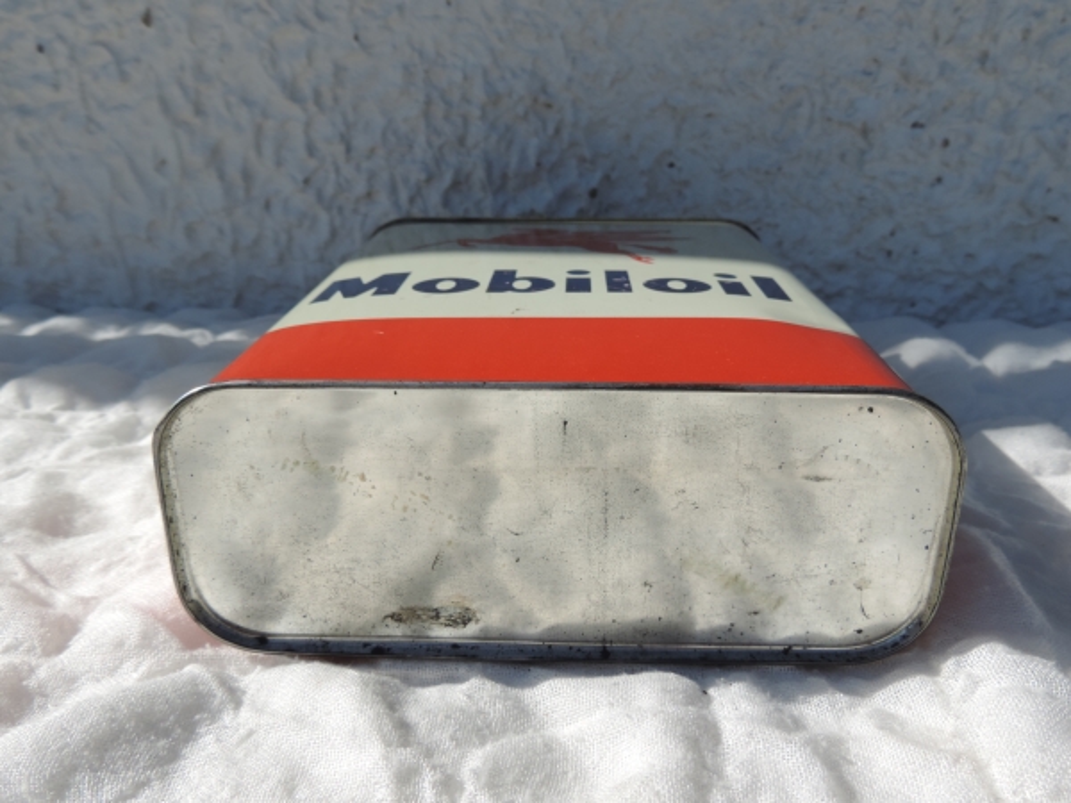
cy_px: 402
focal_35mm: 30
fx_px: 928
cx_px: 536
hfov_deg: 60.0
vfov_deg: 46.8
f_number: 3.1
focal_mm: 5.3
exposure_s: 1/1600
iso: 80
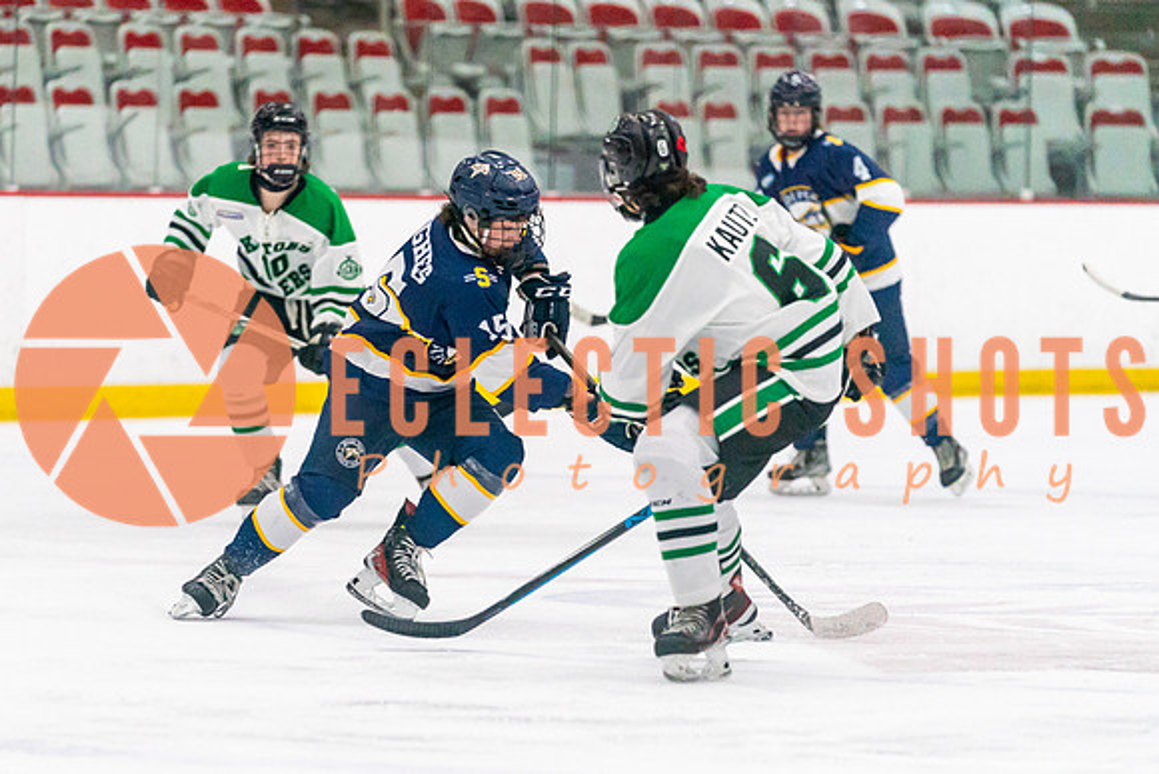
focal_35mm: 320
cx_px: 381
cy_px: 435
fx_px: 10301
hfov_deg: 6.4
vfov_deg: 4.3
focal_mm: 200
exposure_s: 1/1600
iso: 4000
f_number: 2.8
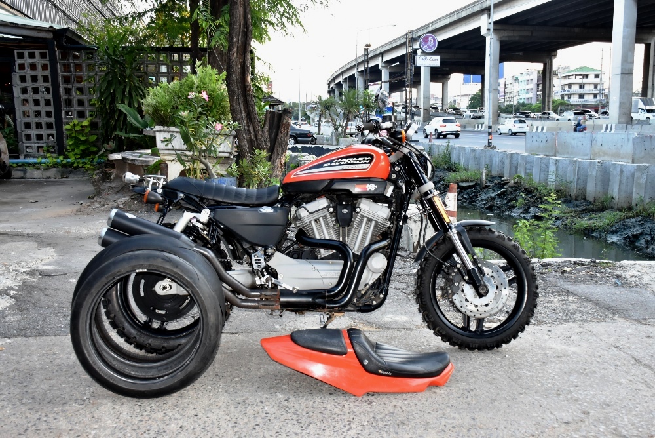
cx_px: 328
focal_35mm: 36
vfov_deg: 36.9
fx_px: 655
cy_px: 219
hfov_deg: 53.1
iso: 800
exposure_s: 1/125
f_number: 5.6
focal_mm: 24
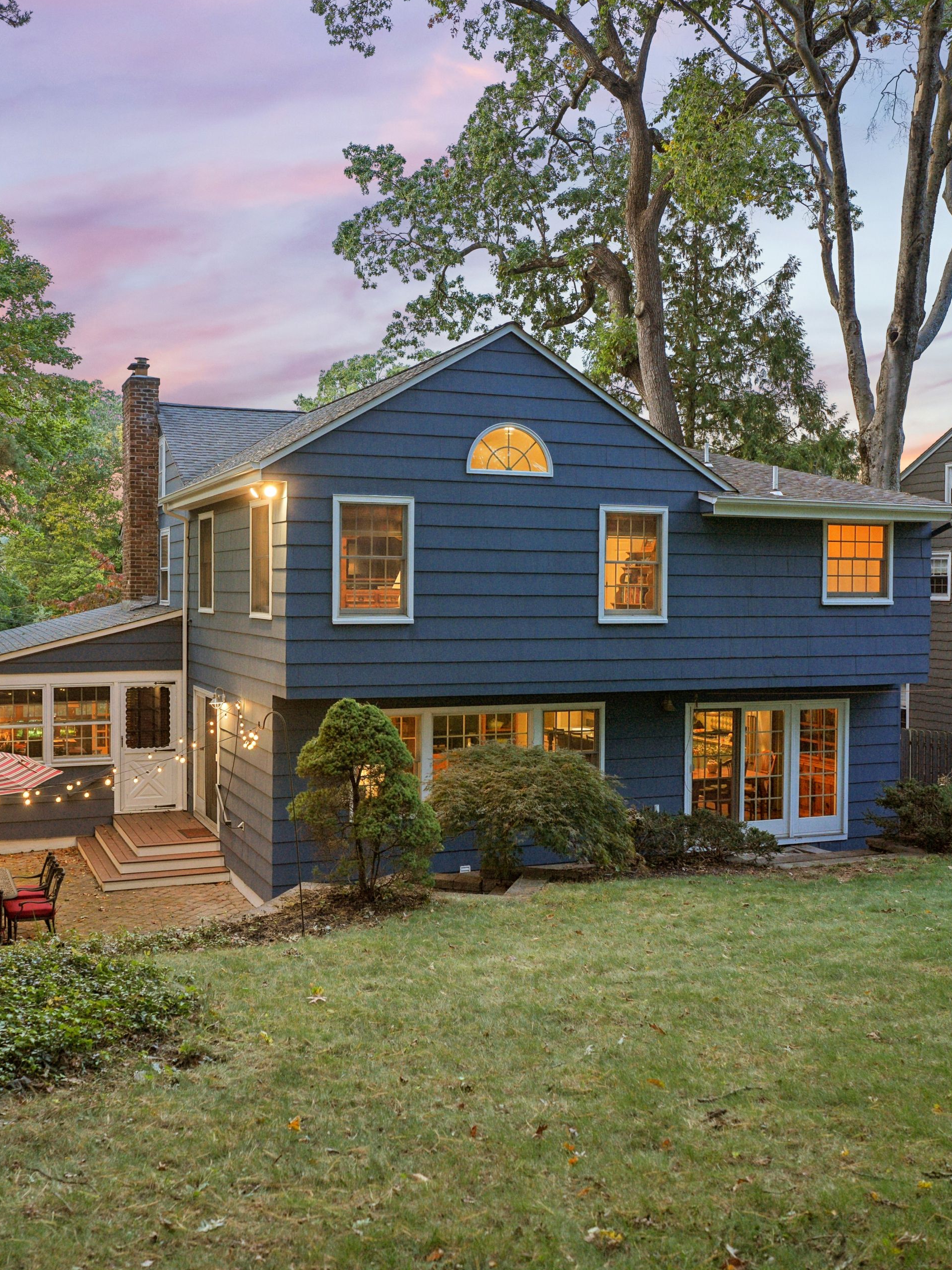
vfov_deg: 57.4
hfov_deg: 44.4
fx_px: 1158
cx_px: 372
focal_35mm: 32
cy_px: 621
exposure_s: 1/50
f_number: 4
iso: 400
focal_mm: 21.4
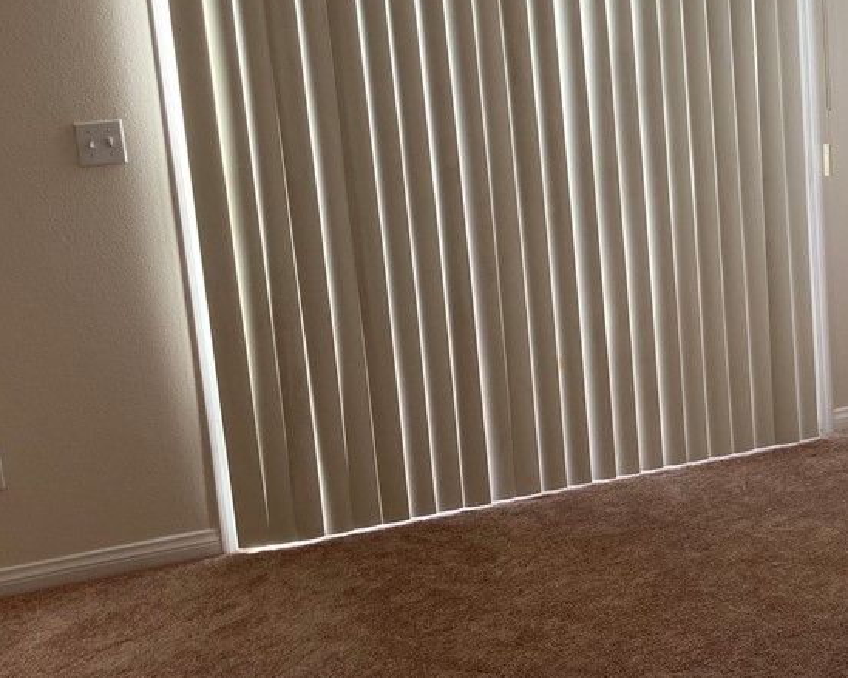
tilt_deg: -9.6
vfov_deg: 29.6
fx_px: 1280
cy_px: 255
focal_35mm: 51
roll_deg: +4.7
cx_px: 666
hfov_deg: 35.6
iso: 40
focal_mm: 3.99
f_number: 1.8
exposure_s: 1/121
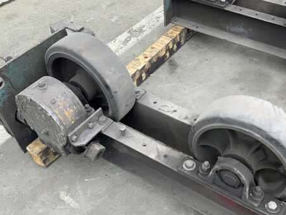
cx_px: 169
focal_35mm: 39
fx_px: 322
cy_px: 134
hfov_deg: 47.6
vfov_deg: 36.6
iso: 16
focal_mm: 3
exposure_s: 1/307
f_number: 1.8
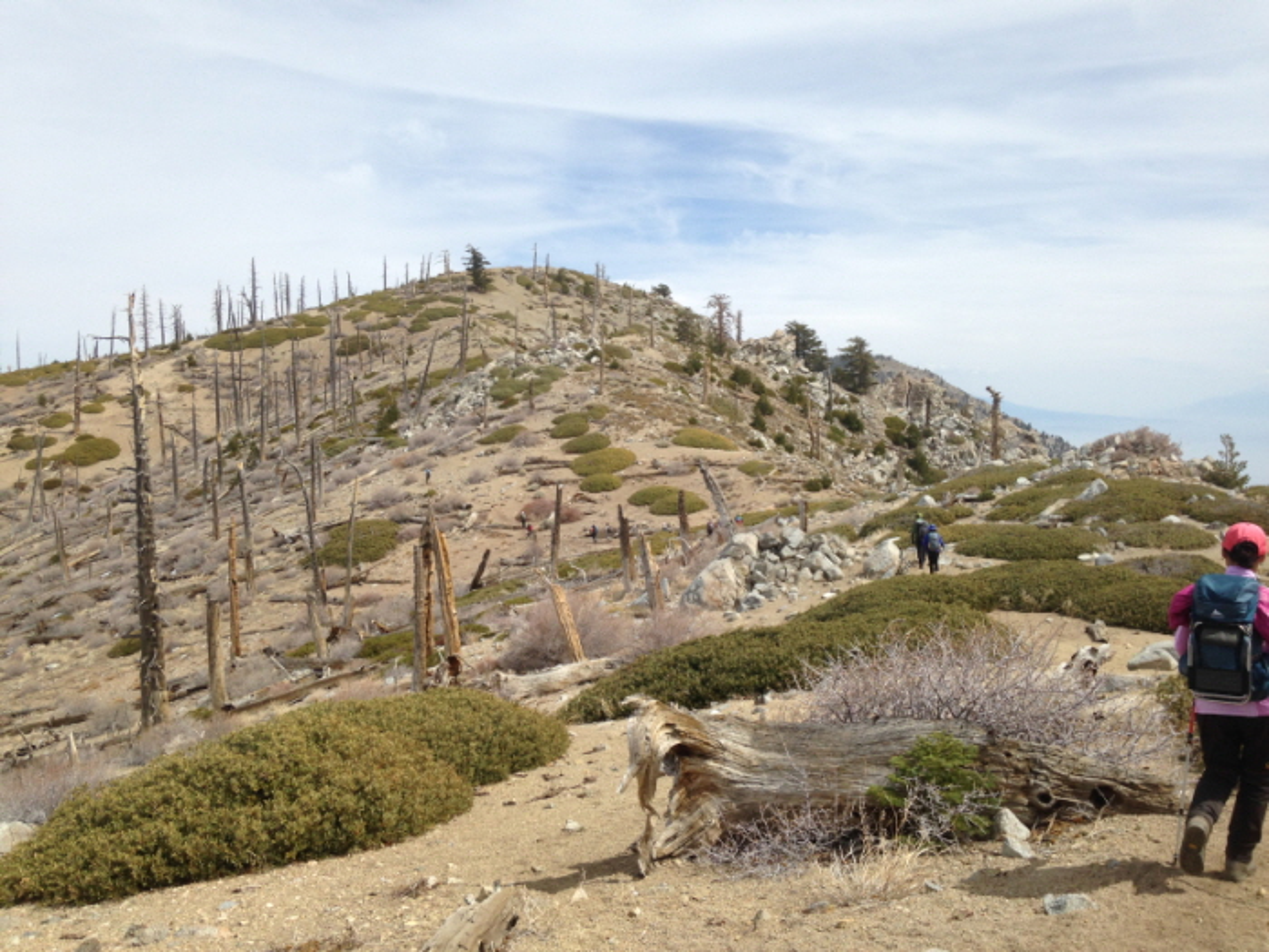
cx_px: 634
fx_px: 1210
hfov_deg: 55.4
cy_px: 476
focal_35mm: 33
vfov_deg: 42.9
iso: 50
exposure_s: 1/1938
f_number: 2.4
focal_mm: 4.12
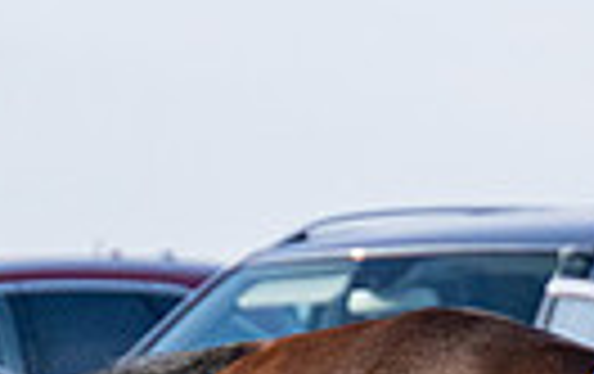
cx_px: 1223
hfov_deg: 2.2
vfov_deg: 1.4
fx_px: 15211
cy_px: 630
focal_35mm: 938
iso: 400
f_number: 4
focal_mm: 110
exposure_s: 1/4000
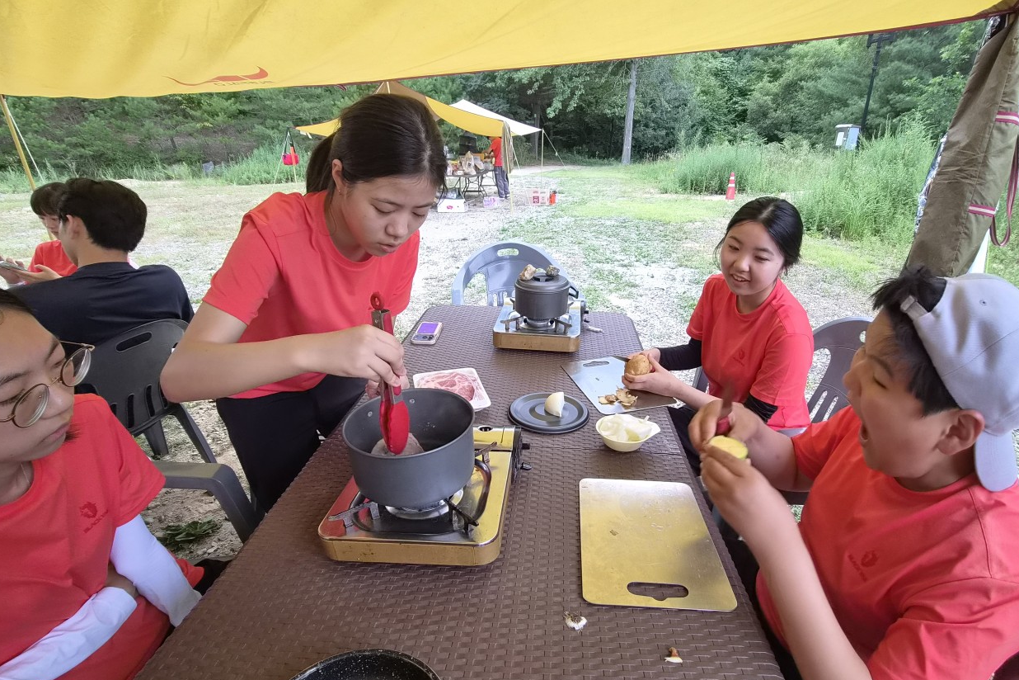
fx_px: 396
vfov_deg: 81.1
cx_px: 497
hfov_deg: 104.2
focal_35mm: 14
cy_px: 316
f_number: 2.2
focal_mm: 2.2
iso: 250
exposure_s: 1/120
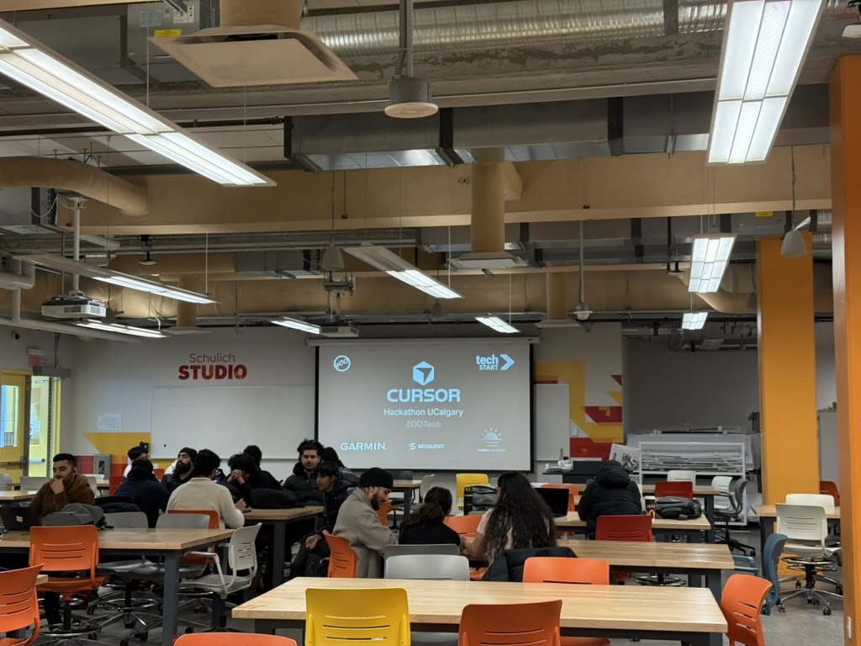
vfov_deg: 30.3
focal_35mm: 48
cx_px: 430
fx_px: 1194
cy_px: 323
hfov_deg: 39.7
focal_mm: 6.76
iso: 200
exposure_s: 1/60
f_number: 1.78
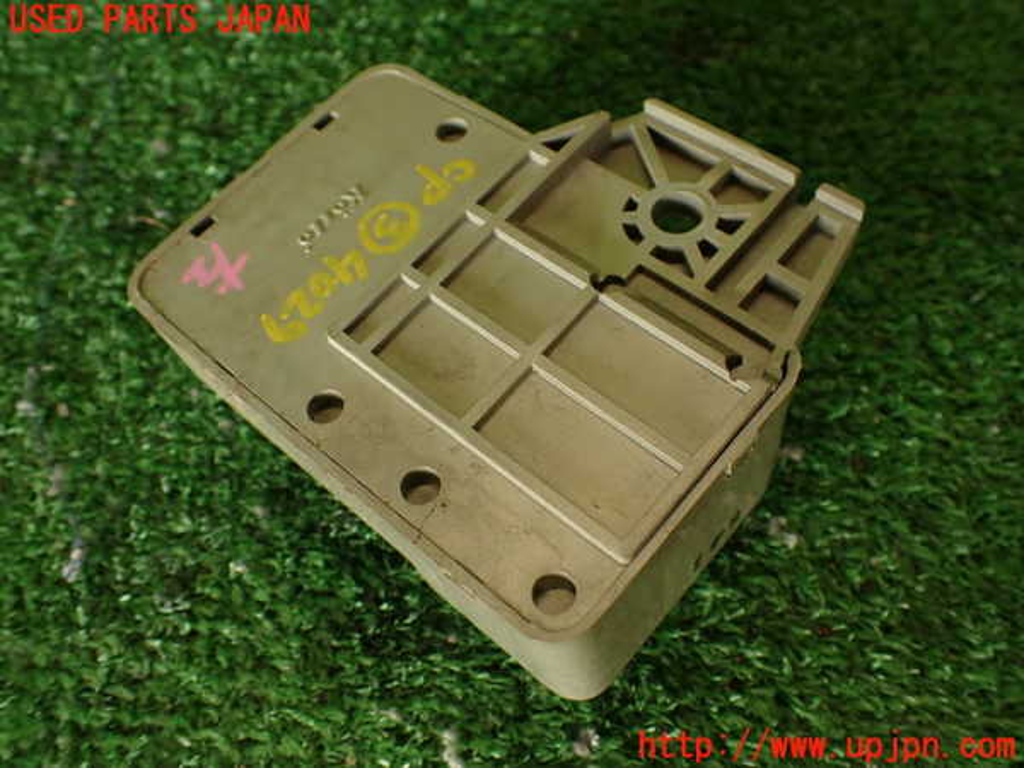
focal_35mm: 32
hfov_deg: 56.8
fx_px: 947
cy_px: 384
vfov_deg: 44.2
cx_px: 512
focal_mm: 5.79
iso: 100
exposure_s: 1/60
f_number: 2.4
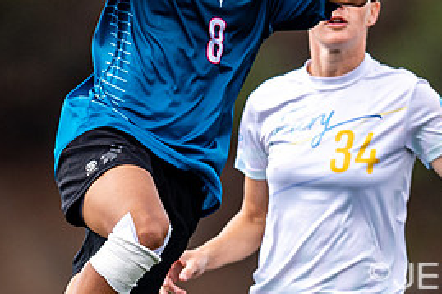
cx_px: 114
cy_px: 300
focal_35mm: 1696
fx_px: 20810
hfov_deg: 1.2
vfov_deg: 0.8
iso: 100
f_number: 2.8
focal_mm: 400
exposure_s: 1/1000
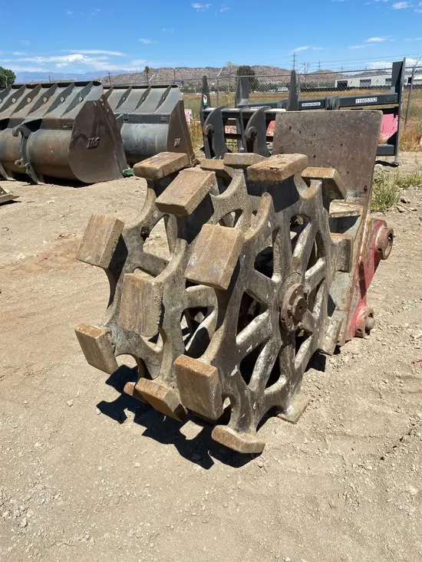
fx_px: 422
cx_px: 211
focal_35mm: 26
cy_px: 281
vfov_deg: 67.3
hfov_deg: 53.1
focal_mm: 4.25
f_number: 1.8
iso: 32
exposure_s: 1/3300
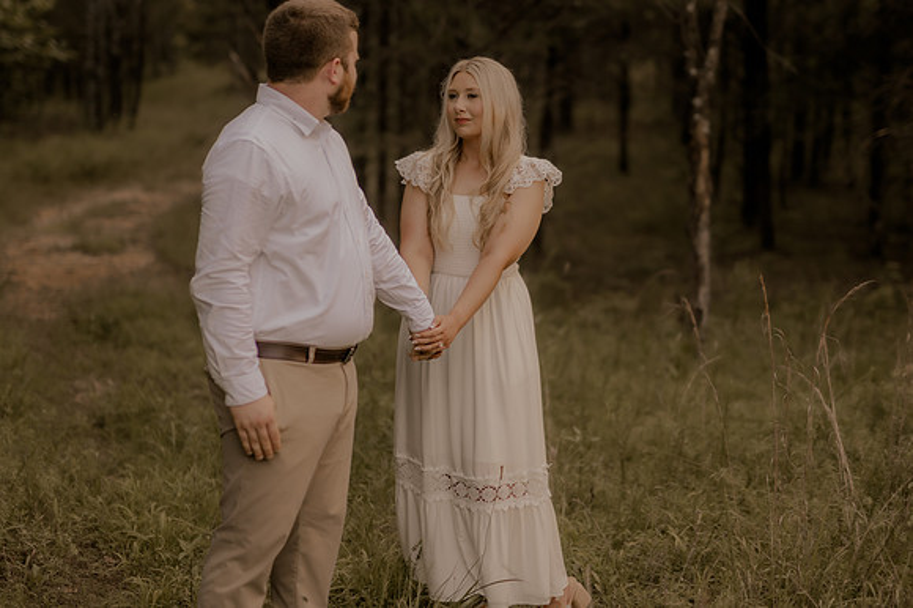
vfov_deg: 18.2
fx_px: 1901
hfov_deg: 27.0
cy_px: 304
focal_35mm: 75
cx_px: 456
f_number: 2.2
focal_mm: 50
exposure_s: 1/320
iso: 200
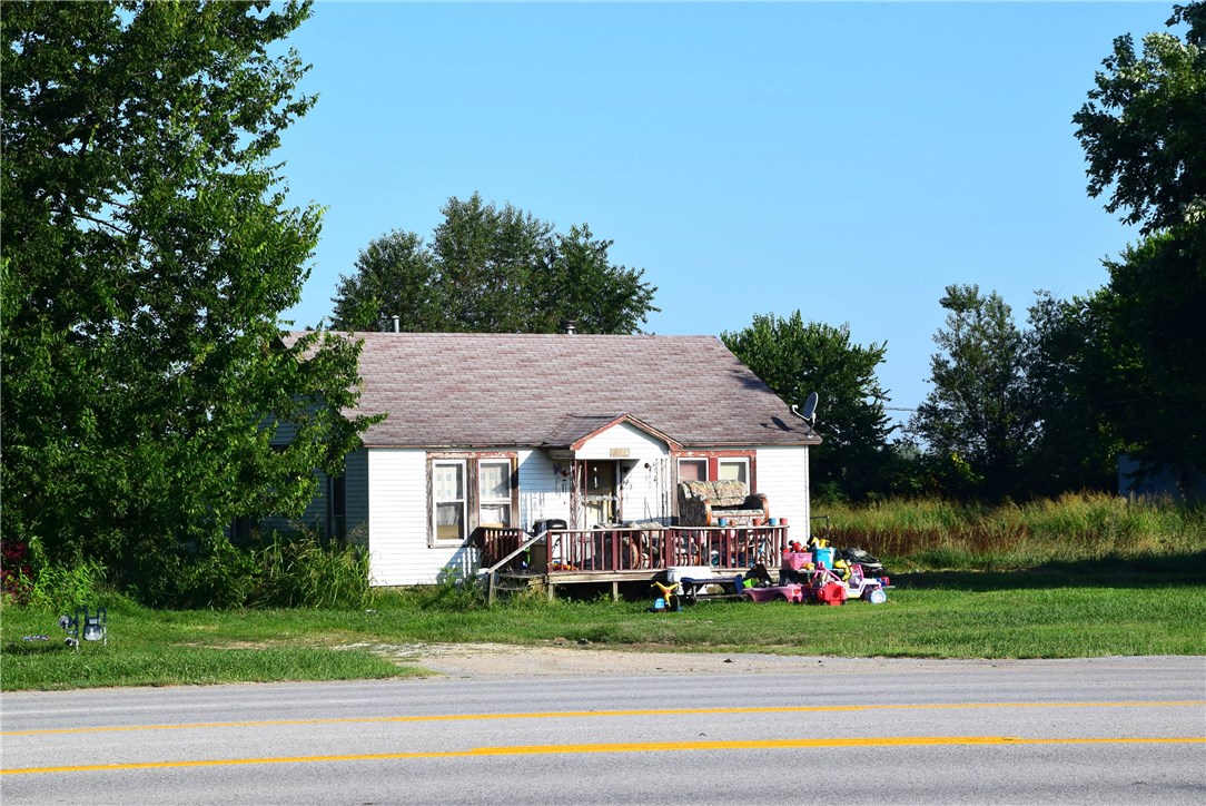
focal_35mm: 98
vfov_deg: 14.1
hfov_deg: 20.9
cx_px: 603
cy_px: 403
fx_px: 3268
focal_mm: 65
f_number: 11
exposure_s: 1/500
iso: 280
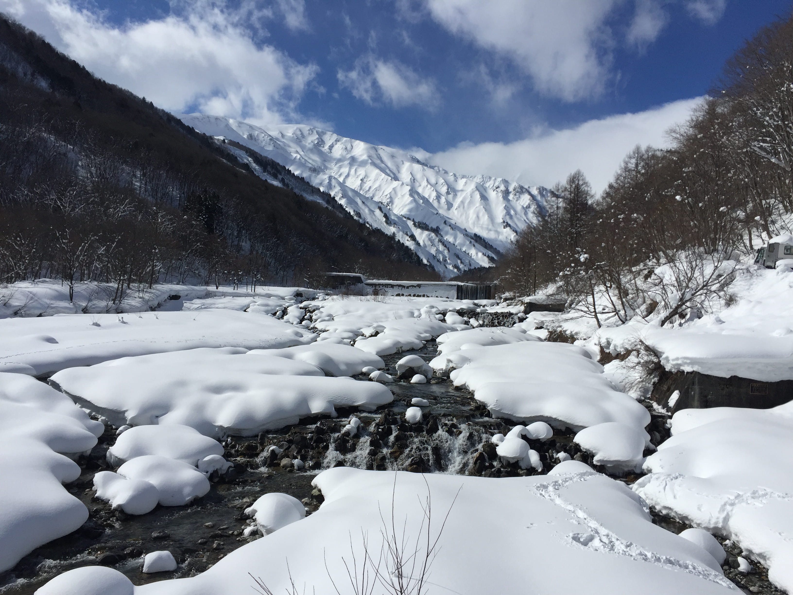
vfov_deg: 48.2
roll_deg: -0.8
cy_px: 298
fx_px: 664
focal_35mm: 29
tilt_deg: +5.7
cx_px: 396
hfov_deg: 61.7
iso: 32
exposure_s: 1/7937
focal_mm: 4.15
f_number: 2.2
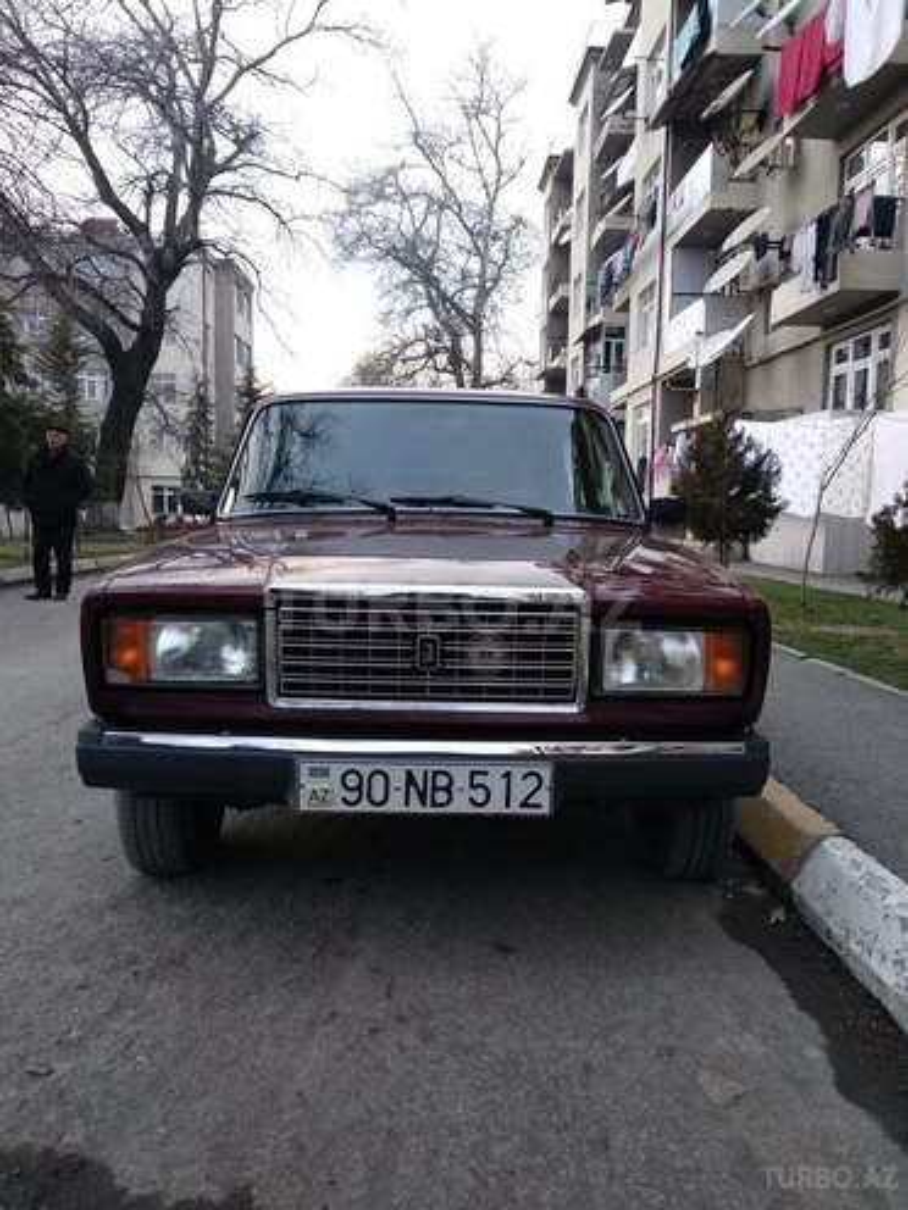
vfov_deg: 67.3
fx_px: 909
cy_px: 605
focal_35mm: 26
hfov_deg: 53.1
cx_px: 454
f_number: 2.2
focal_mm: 3.81
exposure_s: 1/50
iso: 500
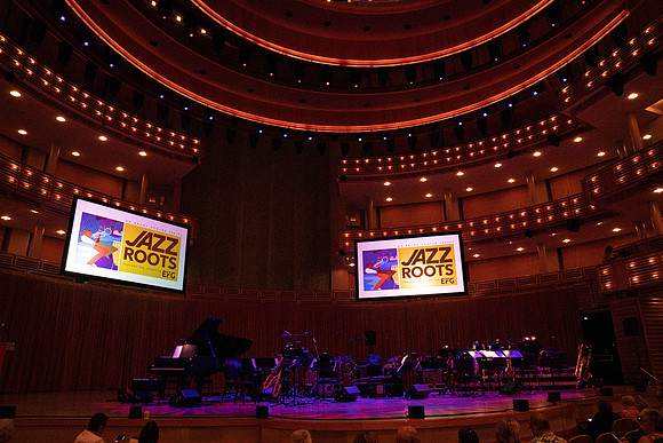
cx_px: 332
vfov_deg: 53.2
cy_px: 222
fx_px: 442
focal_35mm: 24
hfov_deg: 73.7
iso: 8000
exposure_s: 1/250
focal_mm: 24
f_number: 7.1
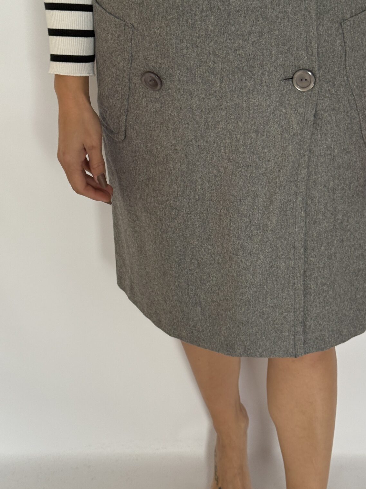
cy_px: 233
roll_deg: +0.6
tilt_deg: -28.3
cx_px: 232
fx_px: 860
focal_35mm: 61
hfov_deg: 24.0
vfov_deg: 31.7
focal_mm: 6.76
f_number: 1.78
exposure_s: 1/60
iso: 125
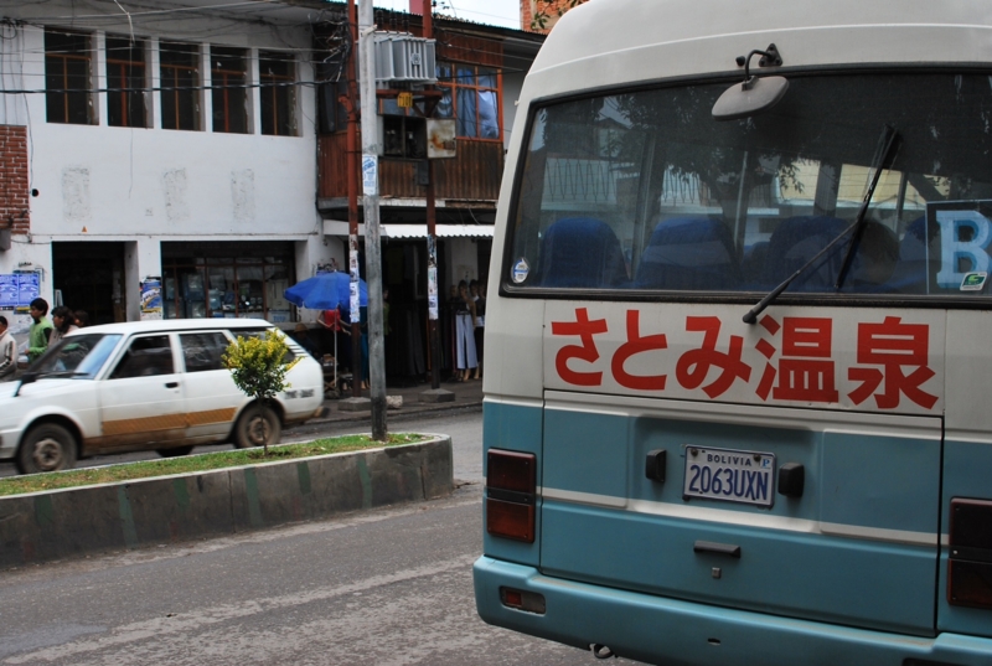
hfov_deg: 37.8
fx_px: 1450
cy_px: 333
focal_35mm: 52
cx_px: 496
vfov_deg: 25.9
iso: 200
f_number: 10
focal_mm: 35
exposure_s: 1/160
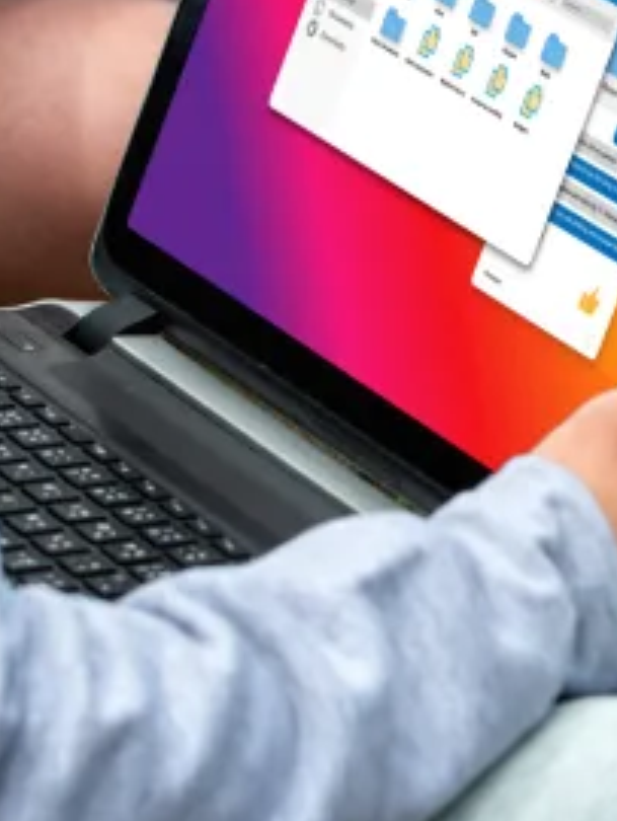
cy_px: 263
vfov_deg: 6.6
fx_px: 7095
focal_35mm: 299
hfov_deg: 5.0
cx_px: 614
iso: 100
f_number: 5
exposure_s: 1/200
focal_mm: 70
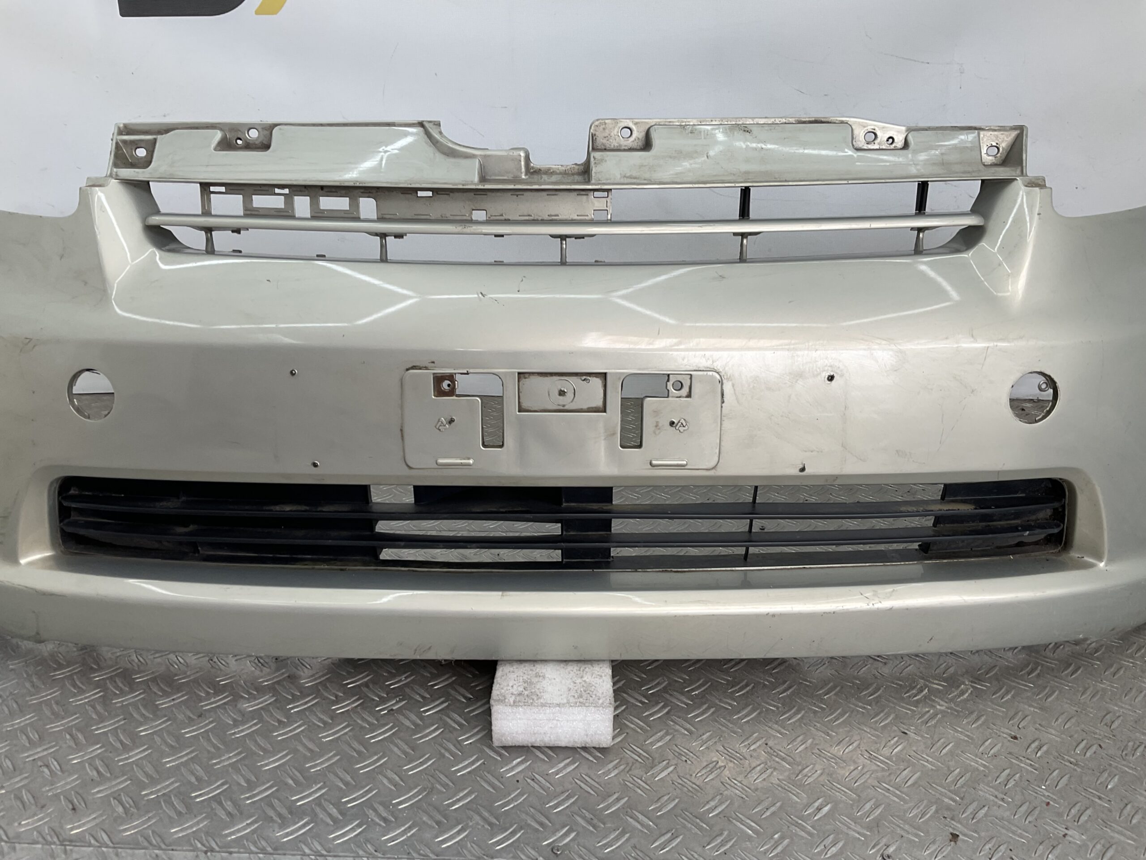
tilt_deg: -21.6
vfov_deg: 48.2
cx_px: 573
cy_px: 430
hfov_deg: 61.7
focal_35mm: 29
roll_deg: -2.4
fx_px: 960
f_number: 1.8
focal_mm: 3
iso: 16
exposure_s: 1/167
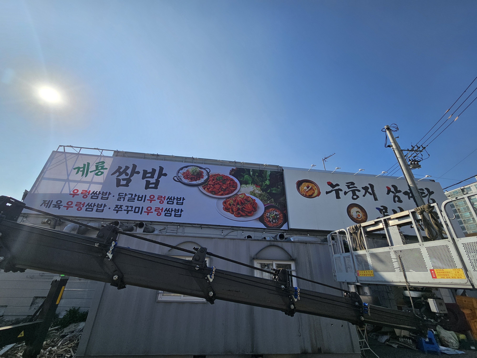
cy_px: 179
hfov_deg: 106.2
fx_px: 179
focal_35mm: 13
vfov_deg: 89.9
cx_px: 238
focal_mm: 2.2
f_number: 2.2
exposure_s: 1/4692
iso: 50
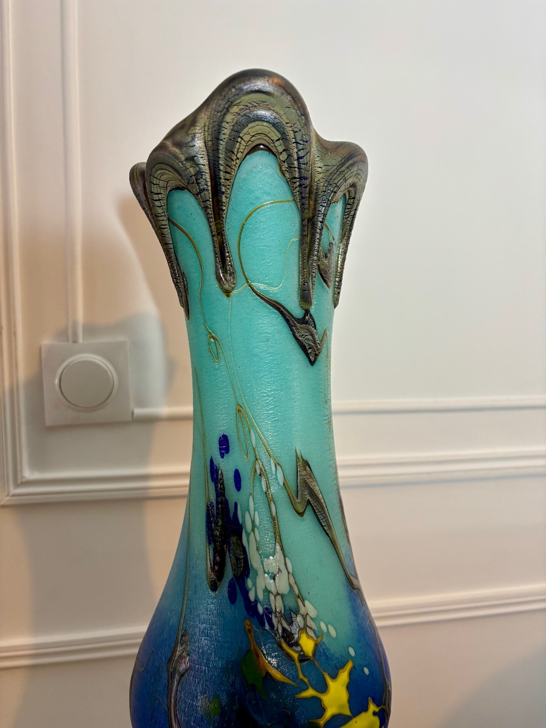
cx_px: 273
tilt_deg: -4.4
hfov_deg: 53.1
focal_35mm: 26
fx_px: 547
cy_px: 364
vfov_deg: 67.3
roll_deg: -0.4
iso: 125
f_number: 1.6
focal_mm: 5.96
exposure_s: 1/100
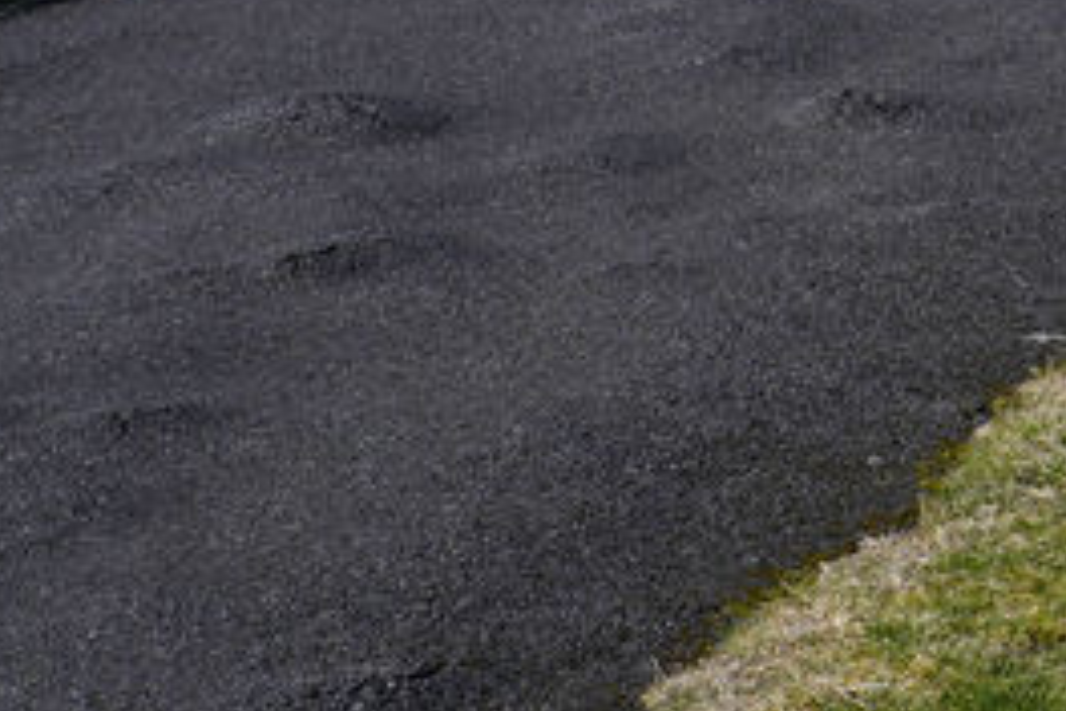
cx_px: 3202
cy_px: -1299
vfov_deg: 6.2
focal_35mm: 206
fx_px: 6099
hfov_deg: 8.4
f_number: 10
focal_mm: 34
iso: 100
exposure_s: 1/160
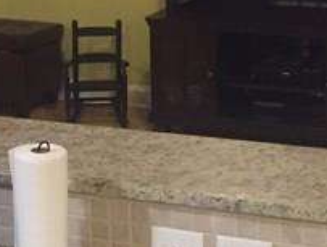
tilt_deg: -18.3
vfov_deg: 10.2
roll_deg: +2.3
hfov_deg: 13.4
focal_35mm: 146
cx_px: 29
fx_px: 1382
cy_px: 190
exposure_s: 1/15
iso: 250
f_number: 2.2
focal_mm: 4.15
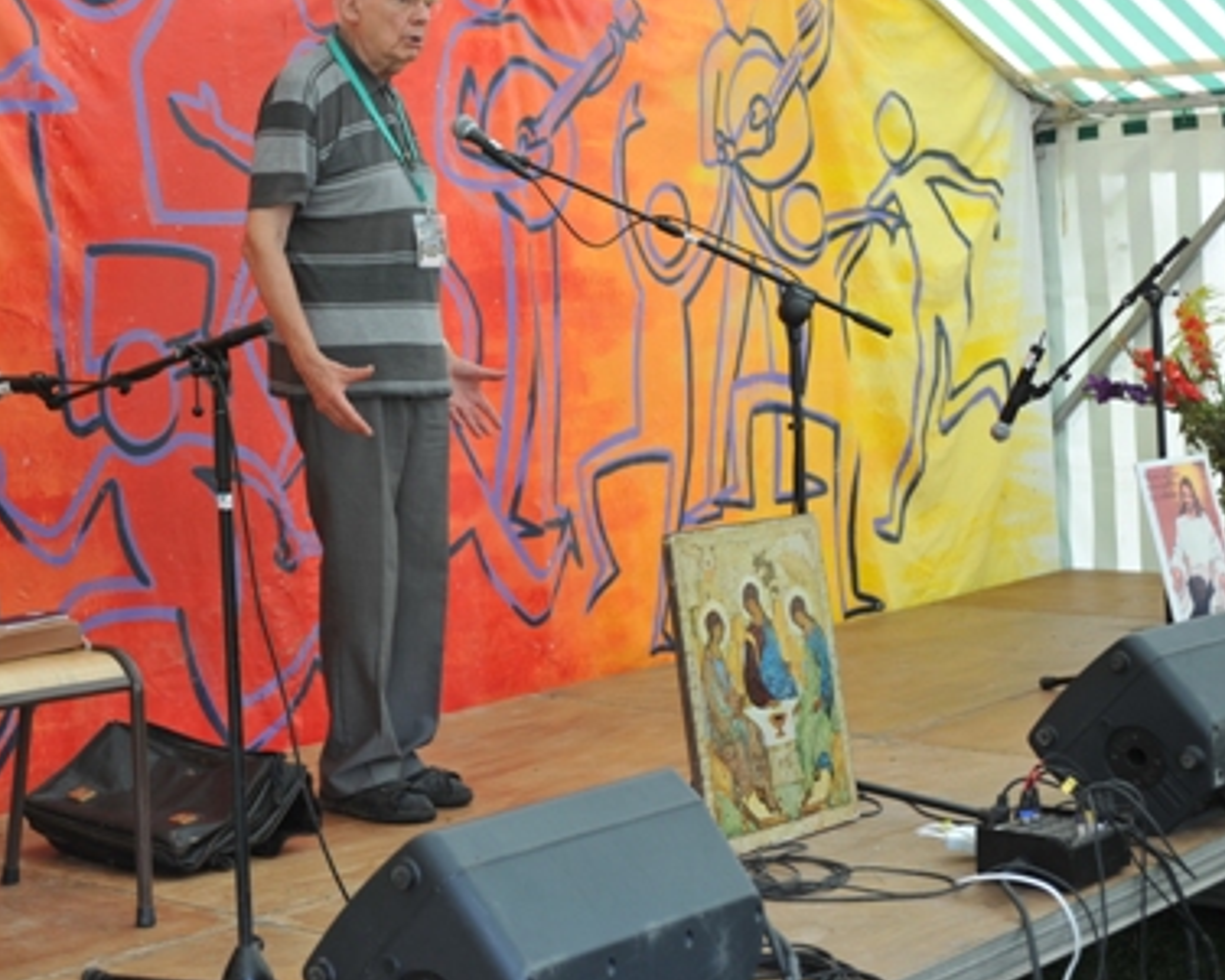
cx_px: 339
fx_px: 2430
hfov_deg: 28.0
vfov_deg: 22.7
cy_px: 339
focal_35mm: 67
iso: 250
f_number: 3.5
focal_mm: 42
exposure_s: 1/80
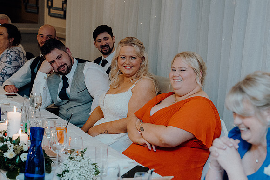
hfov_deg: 19.5
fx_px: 788
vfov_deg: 13.0
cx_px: 135
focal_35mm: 105
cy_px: 90
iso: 2500
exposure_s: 1/160
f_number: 3.5
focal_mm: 70
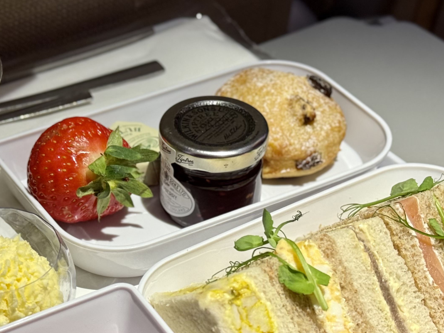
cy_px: 255
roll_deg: -2.1
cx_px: 171
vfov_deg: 16.0
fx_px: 1180
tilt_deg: -41.1
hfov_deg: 21.3
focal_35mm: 92
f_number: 1.78
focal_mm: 6.76
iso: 160
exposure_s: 1/55
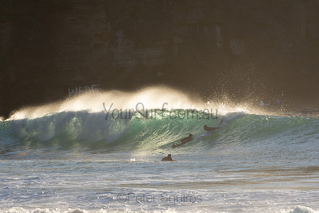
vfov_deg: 3.5
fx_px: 3456
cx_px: 160
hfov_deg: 5.3
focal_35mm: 390
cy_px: 106
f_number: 5.6
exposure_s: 1/640
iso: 110
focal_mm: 260
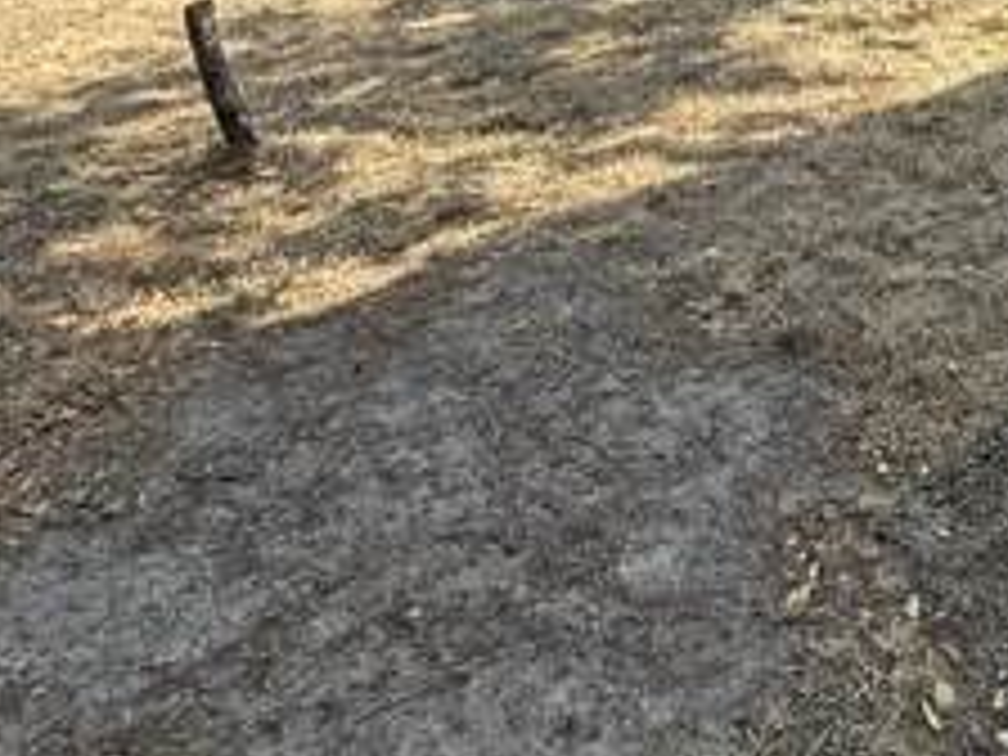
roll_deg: +2.0
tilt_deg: -14.2
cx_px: 1076
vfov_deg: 27.0
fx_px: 1456
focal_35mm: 50
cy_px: -50
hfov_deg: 33.8
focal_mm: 2.22
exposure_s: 1/701
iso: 50
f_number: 2.2
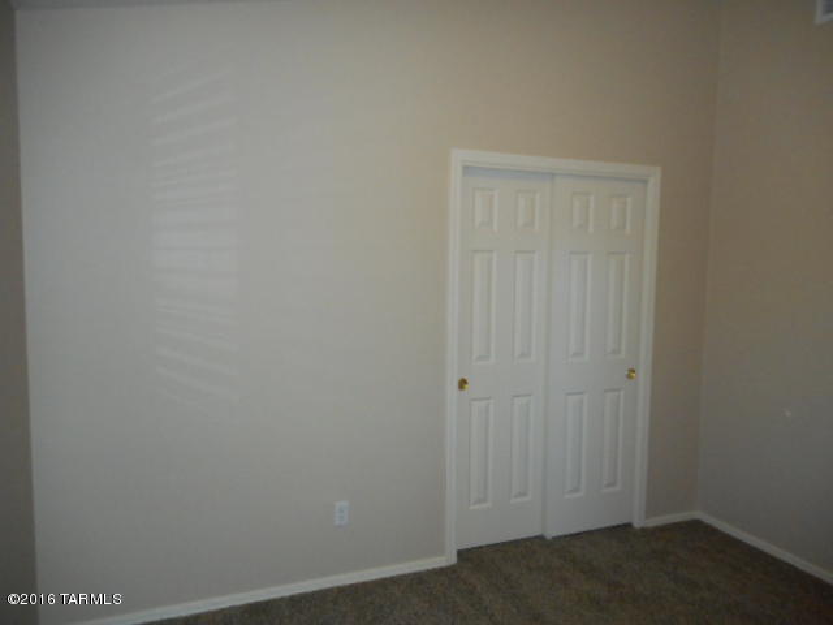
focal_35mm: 25
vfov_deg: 54.9
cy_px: 312
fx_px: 602
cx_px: 416
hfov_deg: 69.4
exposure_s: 1/25
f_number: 3.7
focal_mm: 4.5
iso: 360
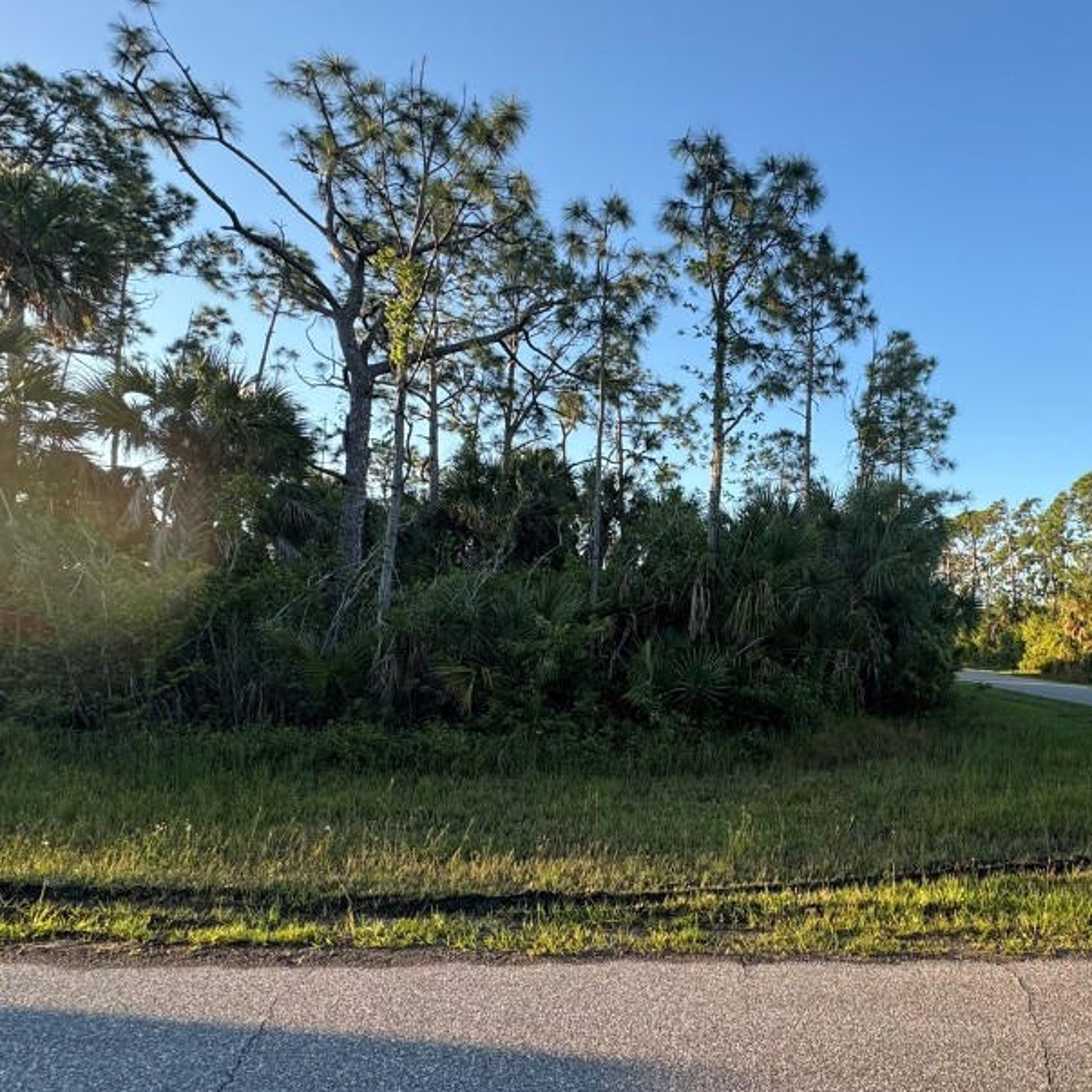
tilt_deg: +2.2
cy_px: 616
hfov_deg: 68.7
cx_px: 782
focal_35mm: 21
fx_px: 749
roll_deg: -2.5
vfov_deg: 71.8
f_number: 2.2
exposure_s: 1/320
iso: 40
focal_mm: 2.22
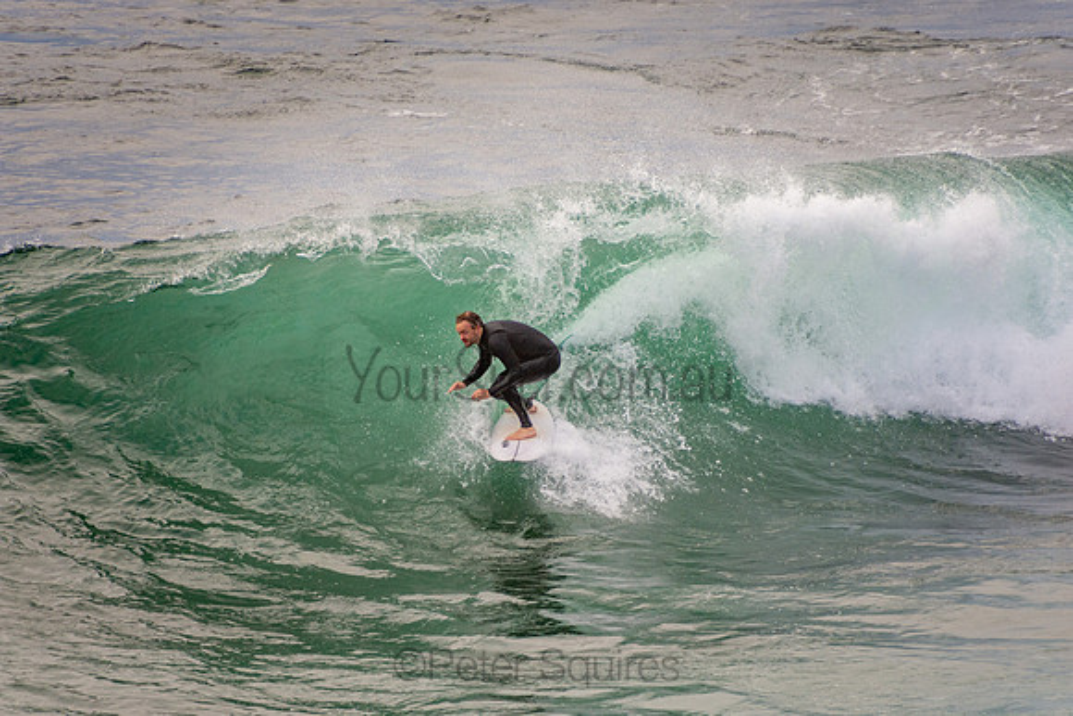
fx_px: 17887
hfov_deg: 3.4
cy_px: 358
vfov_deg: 2.3
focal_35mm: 600
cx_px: 536
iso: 400
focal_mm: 400
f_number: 5.6
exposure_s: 1/800
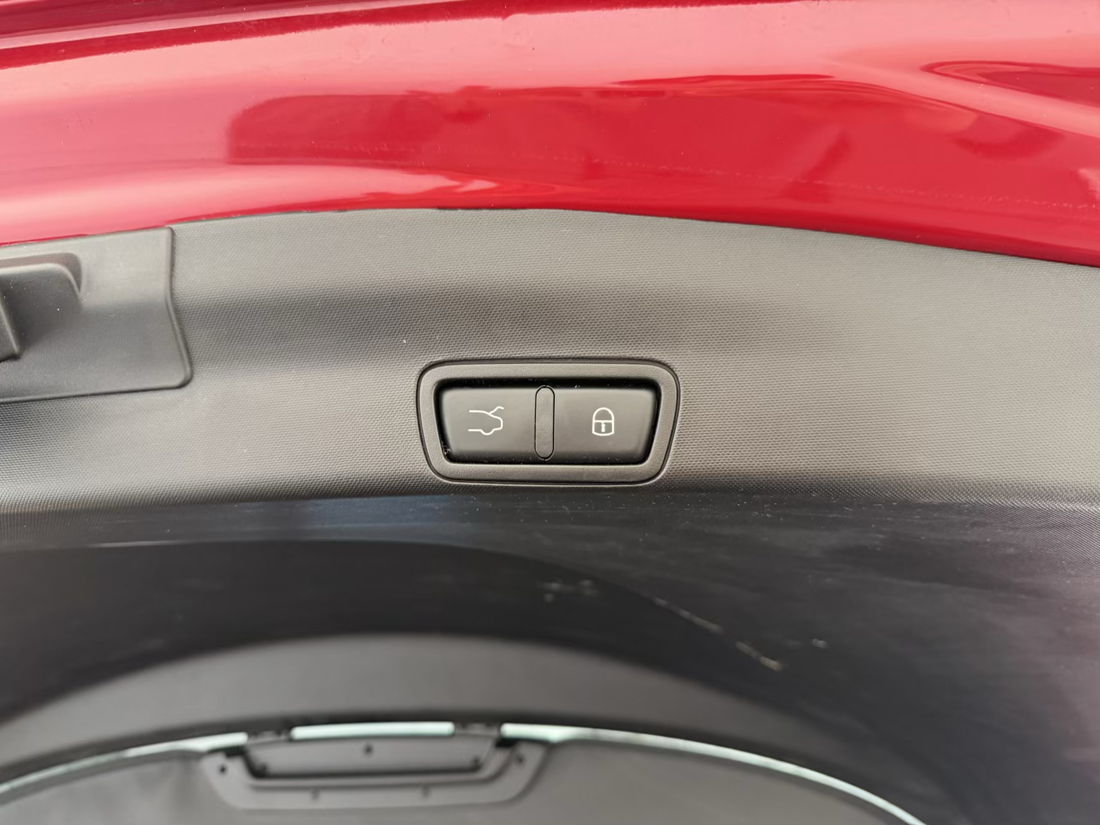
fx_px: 763
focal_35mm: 24
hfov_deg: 71.6
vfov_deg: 56.8
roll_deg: +0.4
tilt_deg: +38.0
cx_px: 550
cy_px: 412
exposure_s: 1/60
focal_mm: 6.76
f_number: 1.78
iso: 320
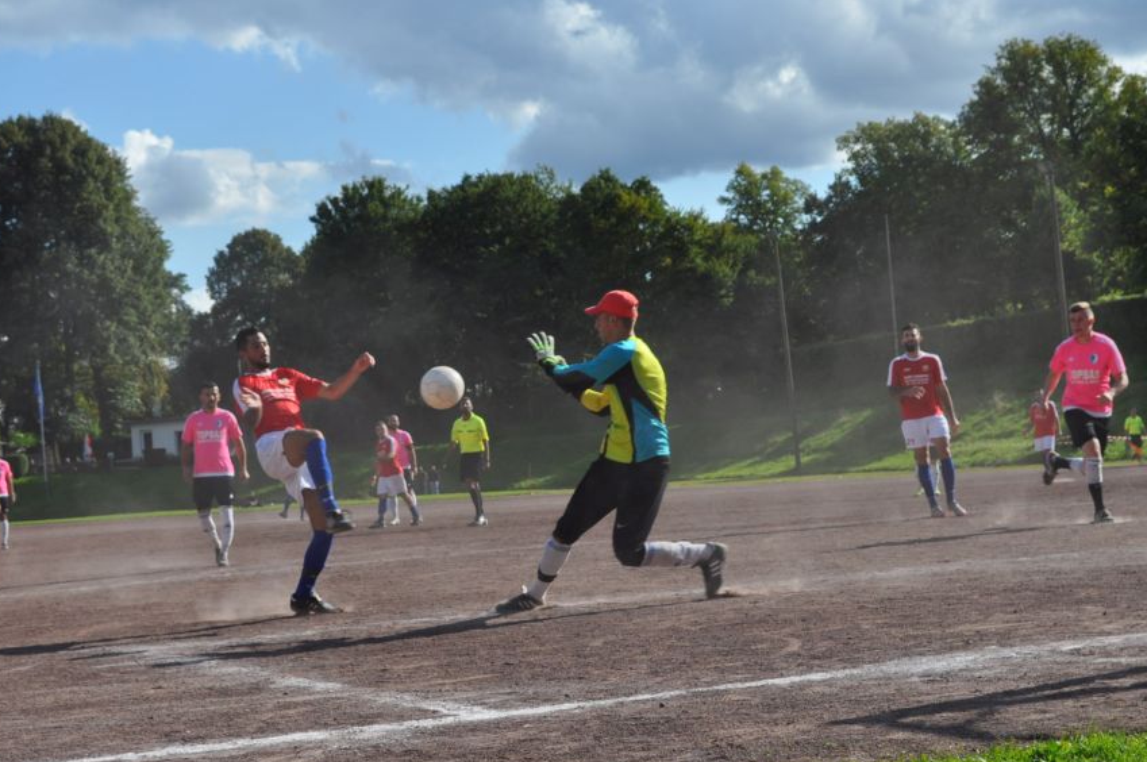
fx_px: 2419
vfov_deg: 17.9
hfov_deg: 26.7
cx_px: 520
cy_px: 435
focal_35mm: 76
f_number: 9
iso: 200
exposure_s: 1/320
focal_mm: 42
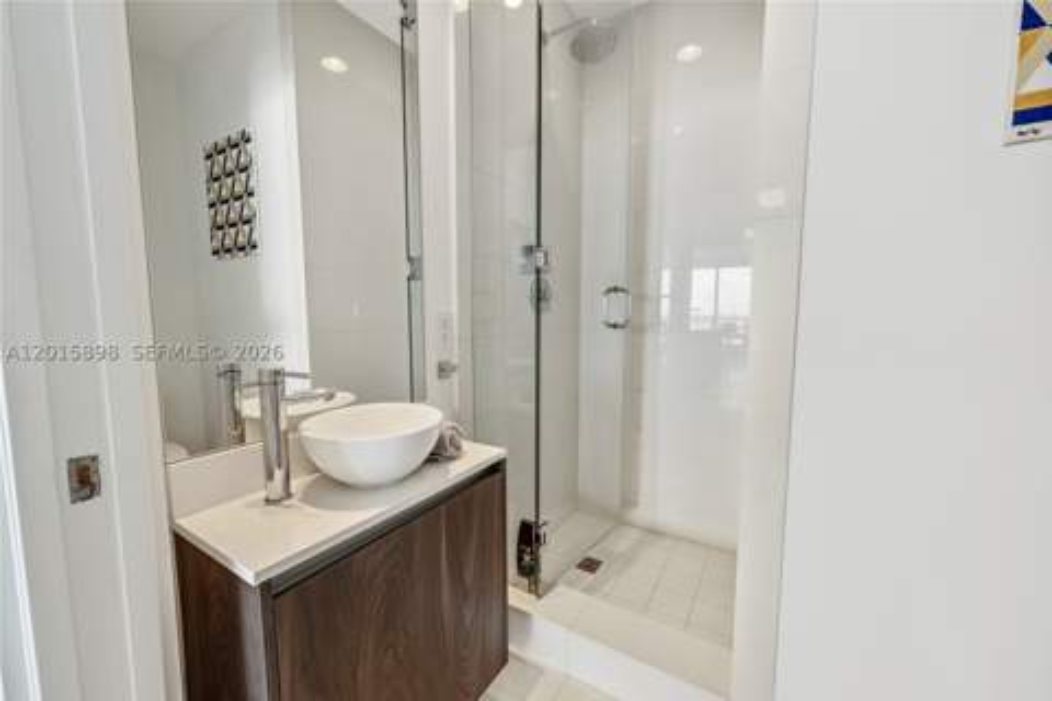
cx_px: 526
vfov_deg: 81.2
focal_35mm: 14
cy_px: 350
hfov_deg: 104.3
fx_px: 409
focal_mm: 14
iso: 100
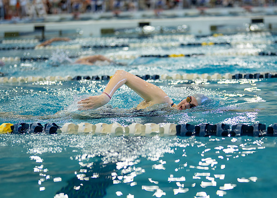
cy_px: 103
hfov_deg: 23.6
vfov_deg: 17.0
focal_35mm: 84
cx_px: 173
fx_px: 661
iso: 800
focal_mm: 50
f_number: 1.2
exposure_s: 1/1600
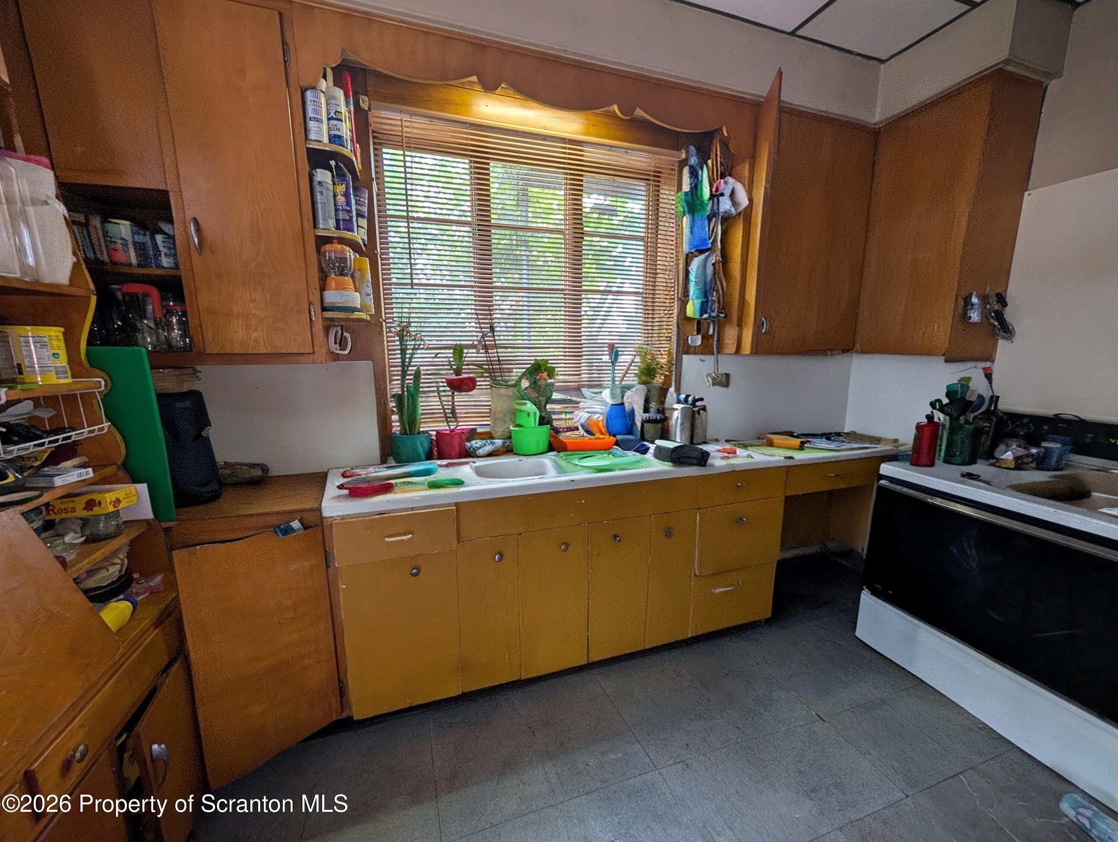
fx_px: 388
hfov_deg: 110.5
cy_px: 421
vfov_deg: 94.6
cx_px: 559
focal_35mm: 12
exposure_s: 1/40
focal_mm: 2.02
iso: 86
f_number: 1.7
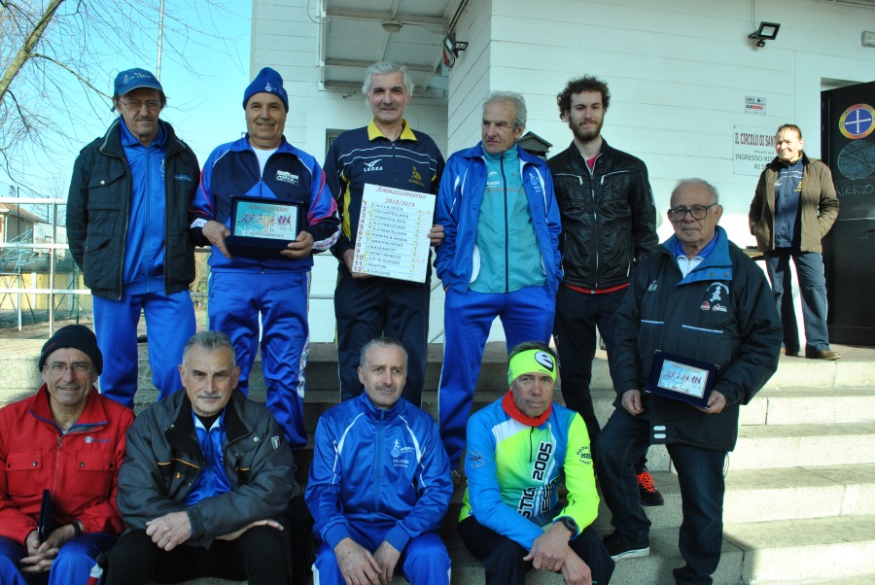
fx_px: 657
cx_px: 438
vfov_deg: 48.0
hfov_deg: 67.3
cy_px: 292
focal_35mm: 27
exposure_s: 1/320
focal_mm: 18
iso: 400
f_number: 9
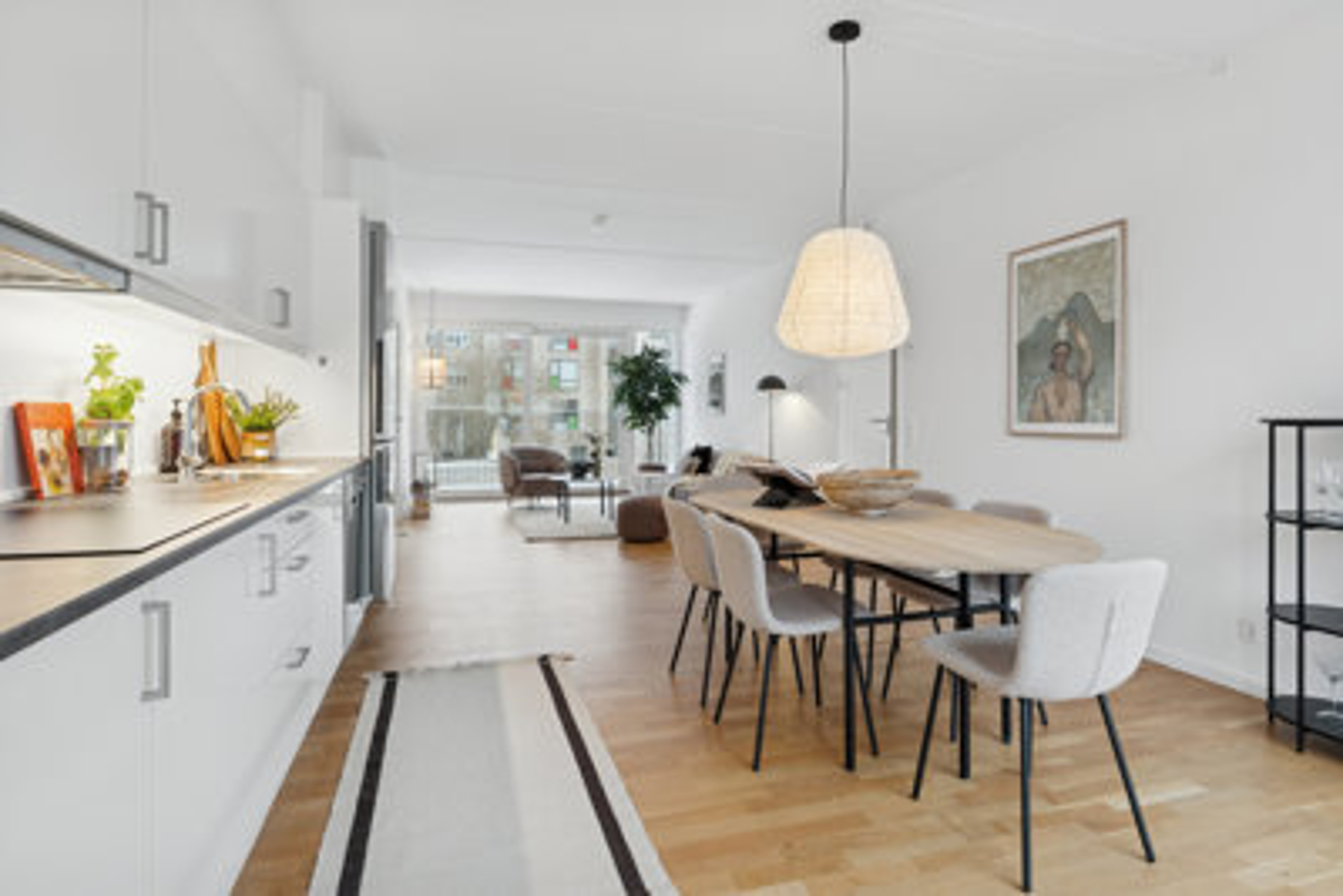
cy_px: 448
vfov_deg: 63.3
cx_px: 672
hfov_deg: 85.4
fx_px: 728
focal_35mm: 20
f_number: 8
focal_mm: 13
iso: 200
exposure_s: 1/15
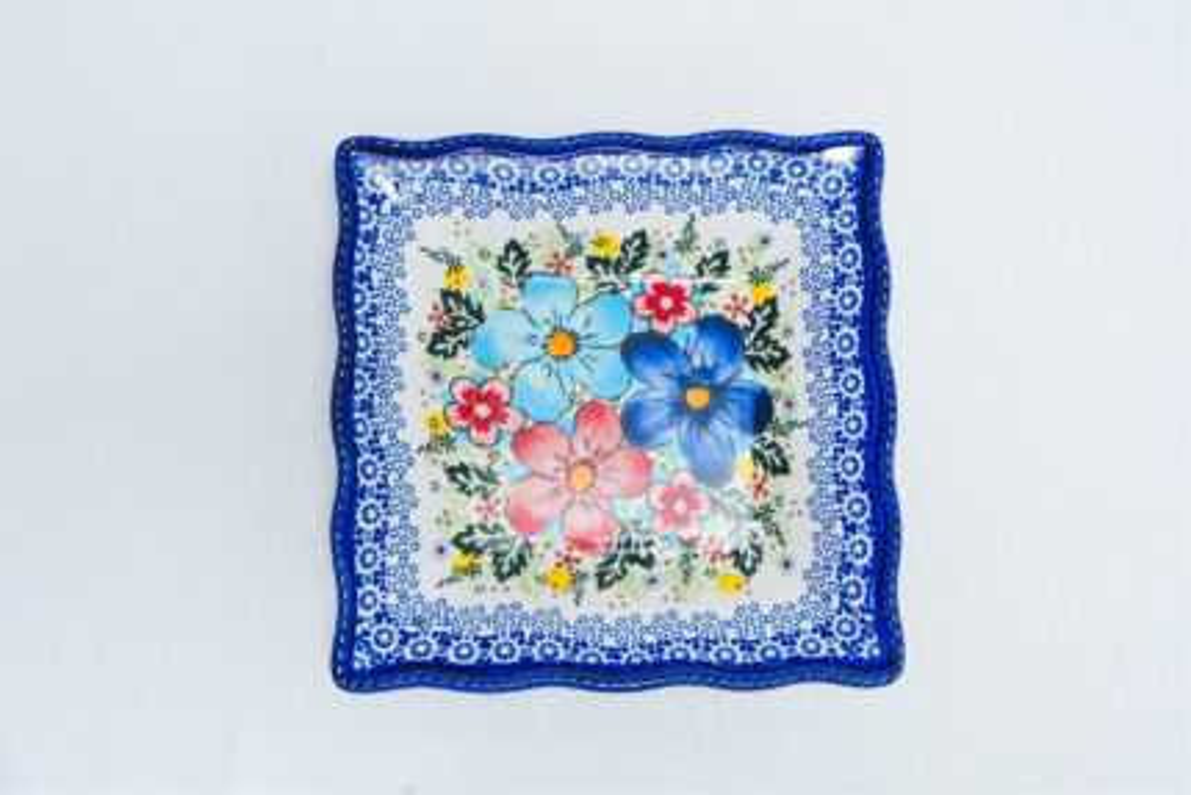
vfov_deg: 26.0
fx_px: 1721
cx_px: 596
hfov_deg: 38.2
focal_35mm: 52
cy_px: 398
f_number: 9
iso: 2500
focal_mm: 35
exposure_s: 1/160
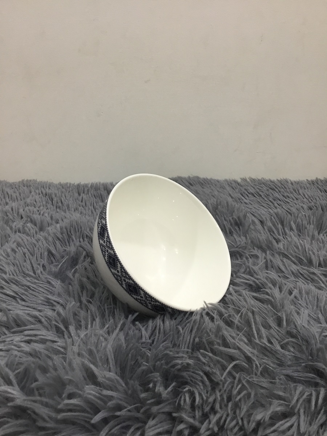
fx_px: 390
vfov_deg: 58.4
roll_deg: +1.2
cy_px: 218
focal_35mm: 31
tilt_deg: -18.2
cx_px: 164
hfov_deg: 45.4
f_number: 2.4
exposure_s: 1/33
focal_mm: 3.3
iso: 64
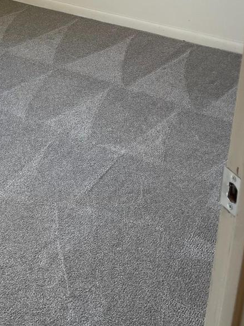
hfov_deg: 20.6
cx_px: -59
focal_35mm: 66
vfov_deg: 27.1
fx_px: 621
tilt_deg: -16.0
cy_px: -28
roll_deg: -0.6
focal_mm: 5.1
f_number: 1.6
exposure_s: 1/120
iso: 40
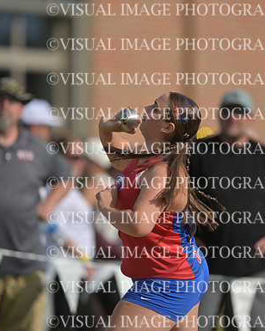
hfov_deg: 2.7
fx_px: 5549
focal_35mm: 566
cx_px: 171
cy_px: 166
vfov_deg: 3.4
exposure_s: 1/2500
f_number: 3.2
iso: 64
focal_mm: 400
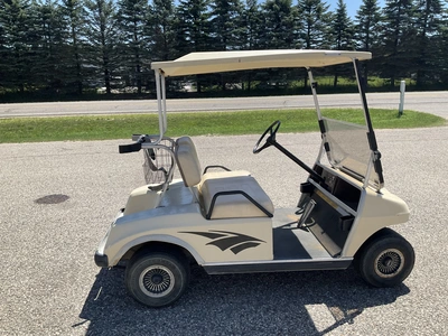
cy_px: 168
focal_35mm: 29
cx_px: 224
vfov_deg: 48.2
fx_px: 375
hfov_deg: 61.7
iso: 25
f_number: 1.8
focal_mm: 3
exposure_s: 1/1534
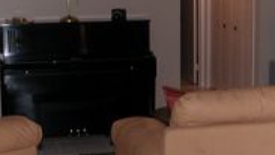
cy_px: 57
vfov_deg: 14.9
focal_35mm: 81
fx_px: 591
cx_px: 143
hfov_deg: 26.2
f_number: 2.7
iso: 200
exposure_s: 1/59.9
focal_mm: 5.6
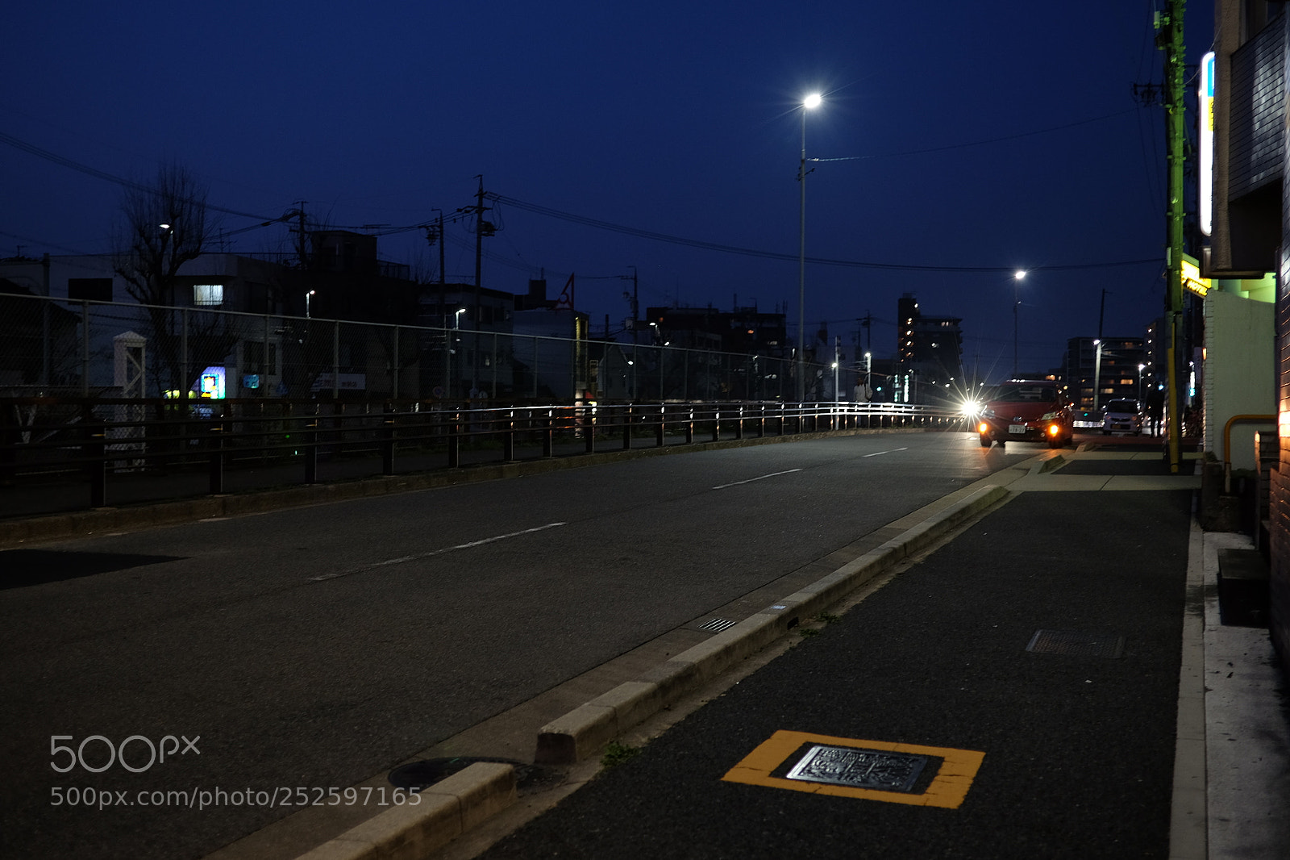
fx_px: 1720
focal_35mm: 48
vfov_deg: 28.1
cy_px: 430
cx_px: 645
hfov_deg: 41.1
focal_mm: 32
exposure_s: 1/25
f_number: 2.2
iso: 400
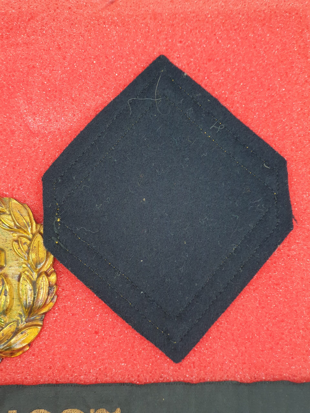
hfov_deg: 28.0
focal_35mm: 52
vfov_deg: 36.8
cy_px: 206
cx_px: 155
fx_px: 621
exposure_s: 1/33
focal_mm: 6
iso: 100
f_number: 2.4
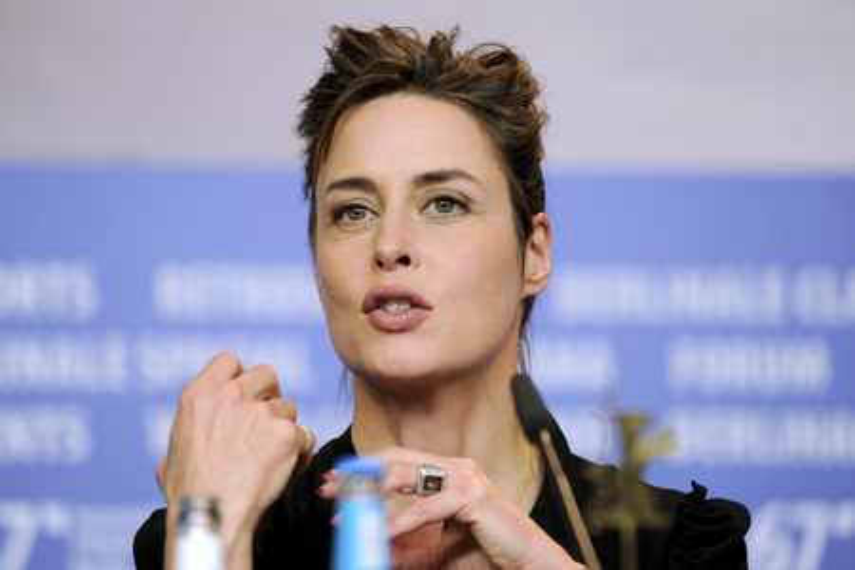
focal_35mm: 200
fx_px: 4750
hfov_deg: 10.3
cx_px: 428
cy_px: 285
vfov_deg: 6.9
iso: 1250
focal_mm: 200
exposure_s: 1/320
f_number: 4
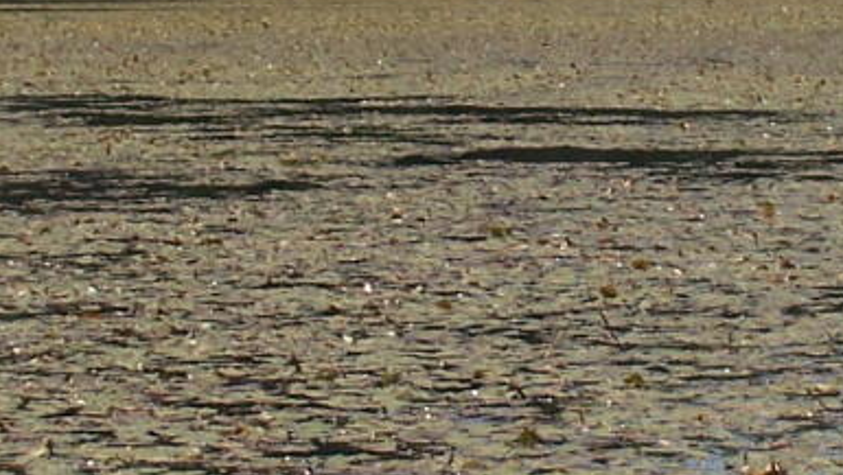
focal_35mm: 247
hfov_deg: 8.7
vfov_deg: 4.9
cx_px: 696
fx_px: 5524
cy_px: 45
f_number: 6.3
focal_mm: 10.7
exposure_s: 1/500
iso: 100
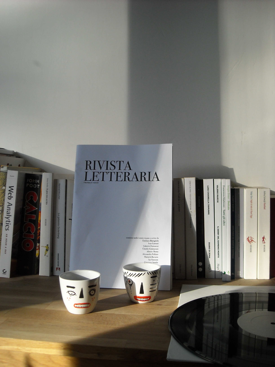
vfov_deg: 52.6
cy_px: 184
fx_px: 371
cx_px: 138
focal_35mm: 35
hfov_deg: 40.7
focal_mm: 5.7
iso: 141
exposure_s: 1/250
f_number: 2.8
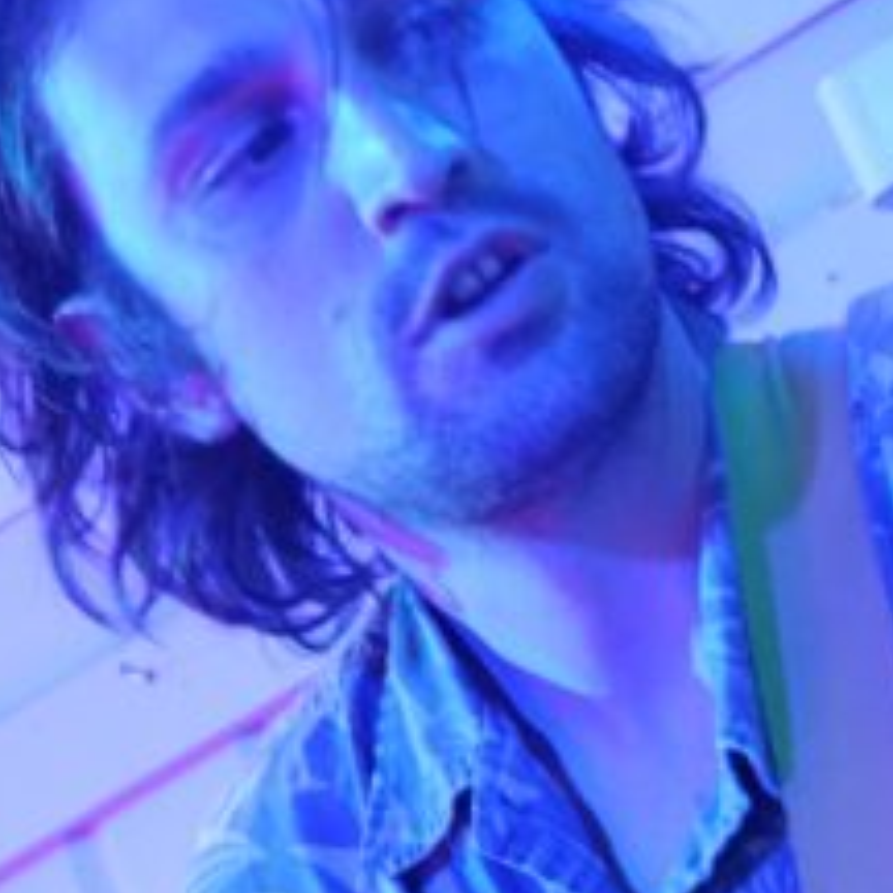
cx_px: 936
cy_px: 1009
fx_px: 4349
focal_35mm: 149
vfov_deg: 11.5
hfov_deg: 11.6
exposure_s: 1/60
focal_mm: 37
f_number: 4.6
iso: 5000
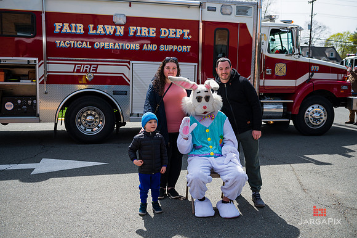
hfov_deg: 53.2
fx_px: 357
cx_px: 178
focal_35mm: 36
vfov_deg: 36.8
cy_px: 119
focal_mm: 36
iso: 200
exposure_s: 1/3200
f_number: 4
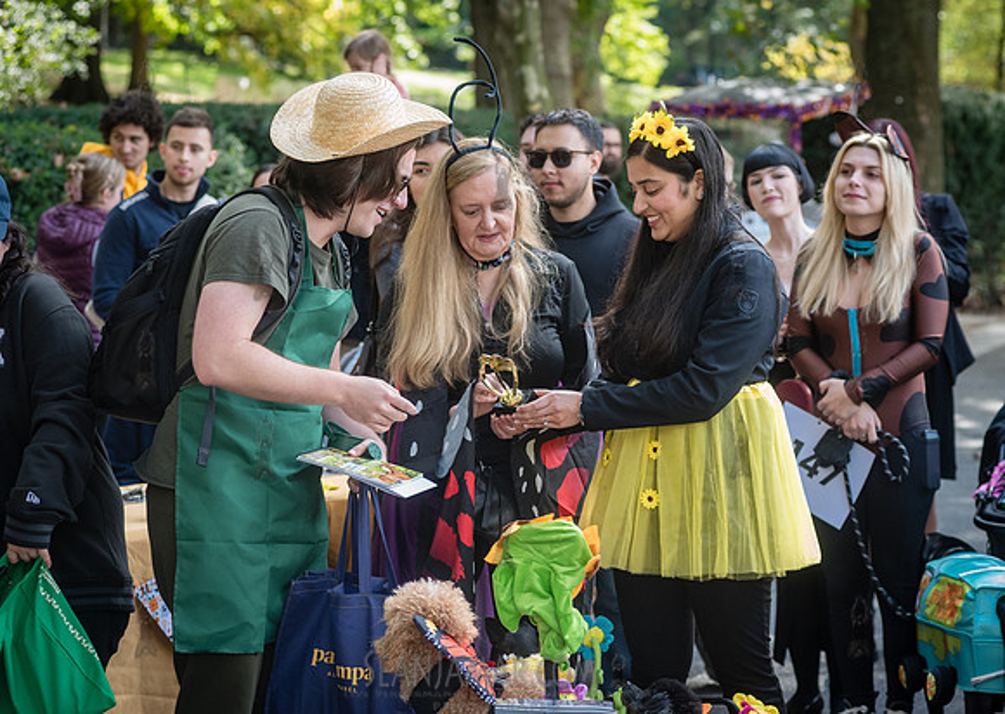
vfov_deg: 14.8
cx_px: 577
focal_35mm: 97
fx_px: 2757
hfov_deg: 20.6
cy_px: 385
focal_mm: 86
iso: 1000
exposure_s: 1/400
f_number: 4.5
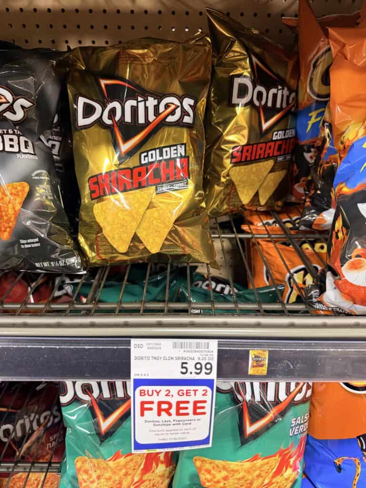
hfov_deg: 56.8
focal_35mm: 24
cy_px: 244
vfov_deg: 71.6
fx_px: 338
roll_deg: -1.2
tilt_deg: -29.8
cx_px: 183
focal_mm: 6.76
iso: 400
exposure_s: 1/60
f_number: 1.78
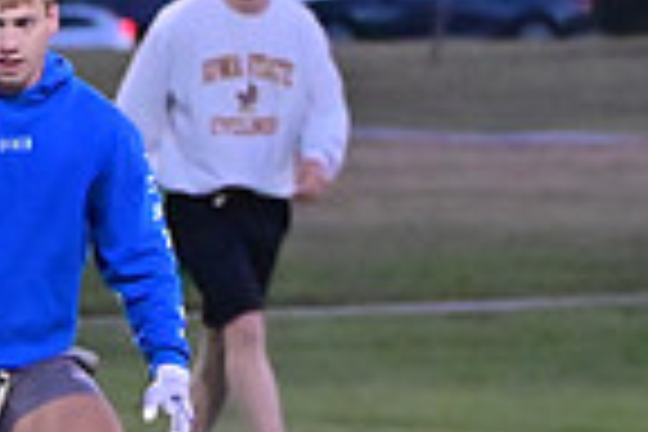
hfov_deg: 3.0
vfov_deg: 2.0
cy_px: 502
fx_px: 12509
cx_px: -634
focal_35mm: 695
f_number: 4
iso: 6400
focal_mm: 115
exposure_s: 1/500
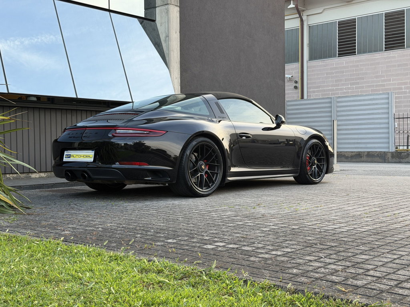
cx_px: 205
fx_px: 569
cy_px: 154
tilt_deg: -0.1
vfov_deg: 30.3
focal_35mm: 48
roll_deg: +0.4
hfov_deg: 39.7
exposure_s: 1/293
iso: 64
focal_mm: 6.76
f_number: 1.78
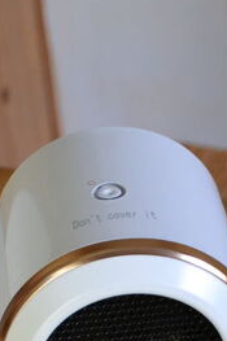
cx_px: 173
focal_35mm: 156
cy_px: 376
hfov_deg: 8.8
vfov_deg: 12.9
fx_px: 1477
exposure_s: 1/60
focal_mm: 38
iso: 2800
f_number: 4.8
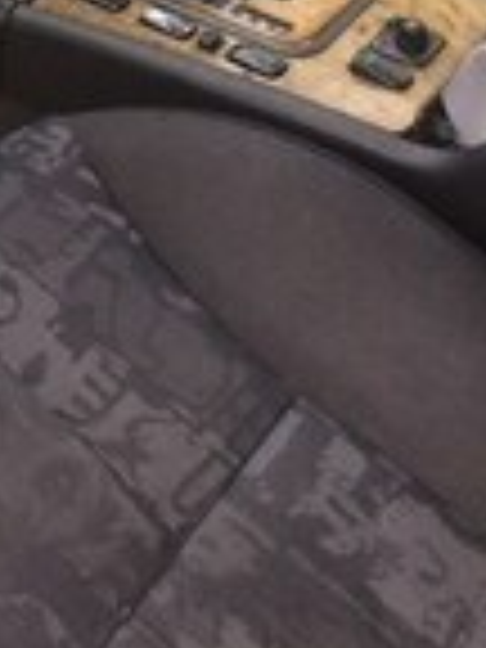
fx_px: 1872
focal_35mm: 100
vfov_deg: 17.7
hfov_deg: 13.6
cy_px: -310
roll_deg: +11.2
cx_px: -328
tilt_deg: -31.3
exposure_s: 1/100
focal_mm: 4.15
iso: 40
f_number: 2.2
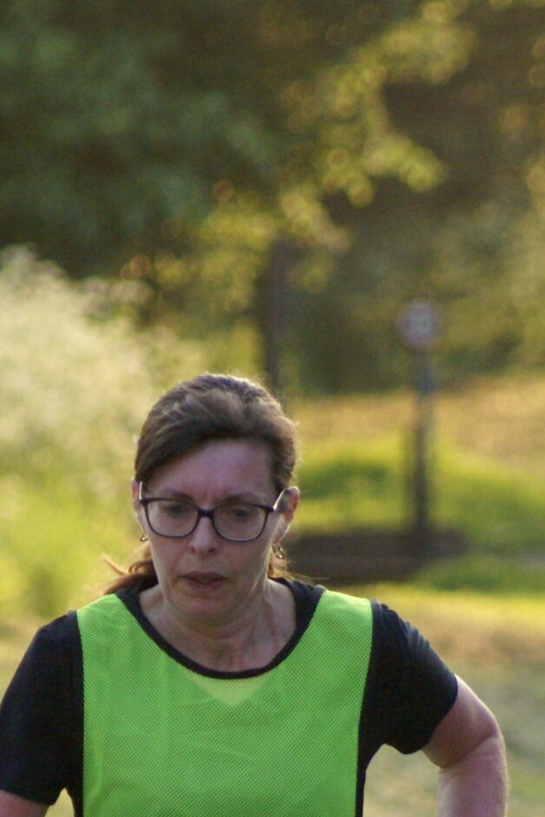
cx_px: 145
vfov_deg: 2.8
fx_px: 16667
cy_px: 968
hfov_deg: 1.9
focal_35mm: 734
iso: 800
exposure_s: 1/400
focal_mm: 180
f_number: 5.6
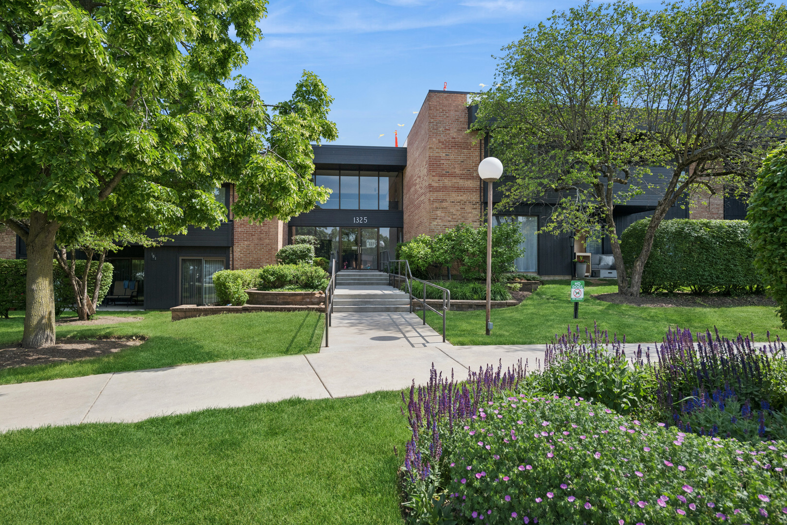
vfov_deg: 61.9
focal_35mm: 20
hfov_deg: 84.0
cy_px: 262
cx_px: 394
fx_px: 437
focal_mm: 20
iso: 400
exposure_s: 1/500
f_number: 8
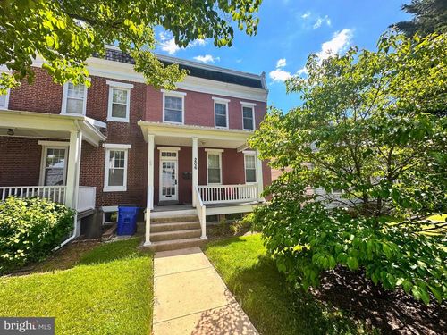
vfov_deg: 85.7
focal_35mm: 14
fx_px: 181
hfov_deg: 102.1
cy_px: 168
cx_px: 224
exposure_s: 1/428
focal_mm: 2.22
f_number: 2.2
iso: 40
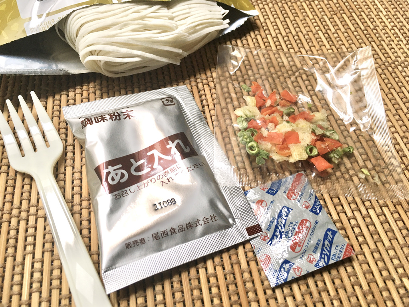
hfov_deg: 61.7
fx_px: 343
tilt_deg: -57.0
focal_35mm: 29
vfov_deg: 48.2
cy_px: 154
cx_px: 204
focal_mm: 4.15
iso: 40
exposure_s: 1/30
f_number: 2.2
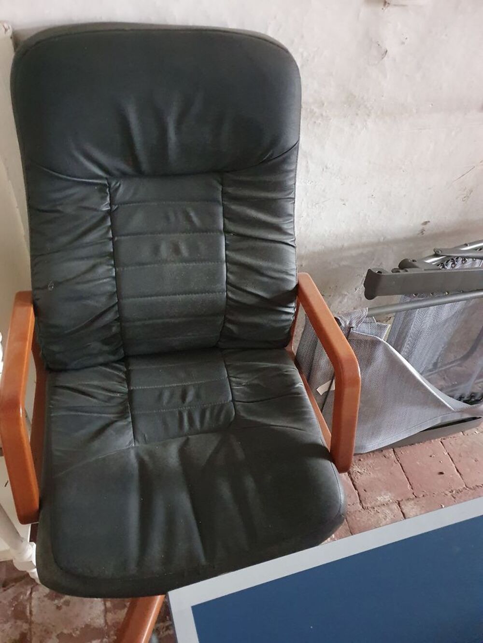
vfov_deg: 67.3
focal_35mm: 26
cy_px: 322
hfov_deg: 53.1
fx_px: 484
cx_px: 242
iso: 1000
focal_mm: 4.32
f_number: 1.5
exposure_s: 1/10
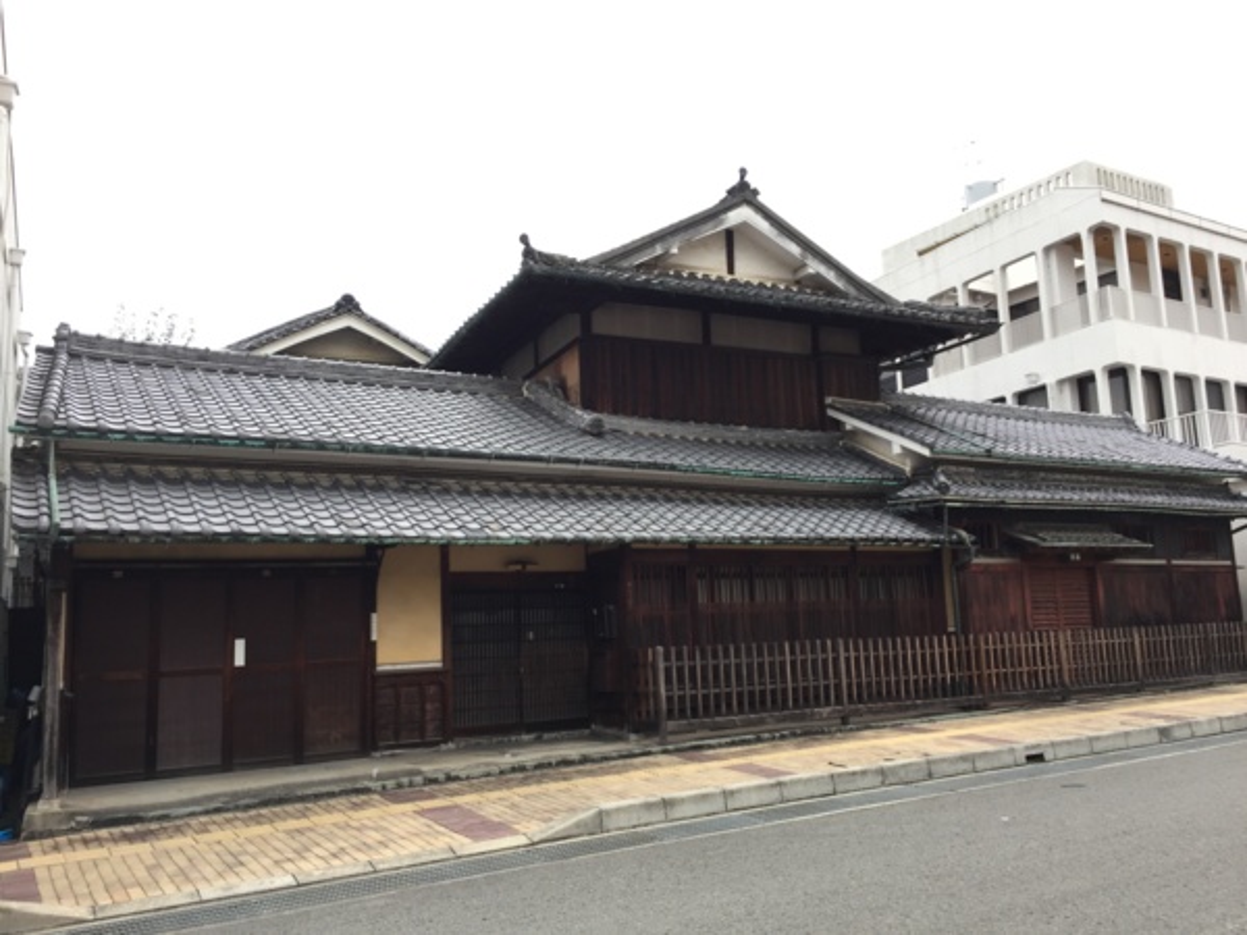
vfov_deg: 48.2
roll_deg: +0.6
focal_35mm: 29
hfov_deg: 61.7
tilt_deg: +8.0
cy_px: 468
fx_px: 1045
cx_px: 624
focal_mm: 4.15
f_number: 2.2
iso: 32
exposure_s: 1/130
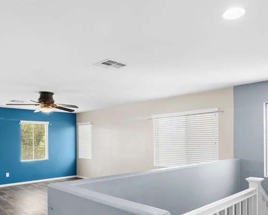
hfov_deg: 60.4
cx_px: 143
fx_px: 230
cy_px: 140
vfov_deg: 49.3
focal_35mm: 29
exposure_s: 1/8
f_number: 8
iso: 400
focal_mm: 17
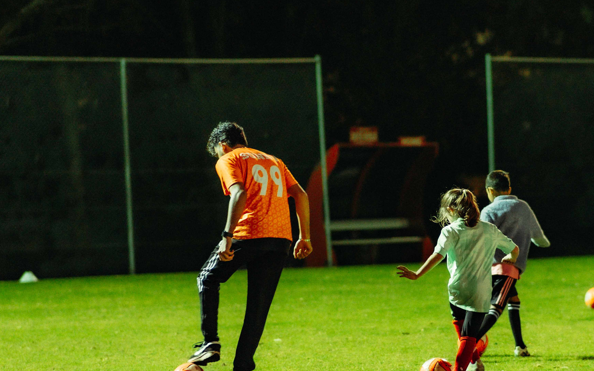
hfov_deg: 12.0
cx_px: 406
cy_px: 244
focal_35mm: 175
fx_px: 2833
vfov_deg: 7.5
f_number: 1.8
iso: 2000
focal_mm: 85
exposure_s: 1/250
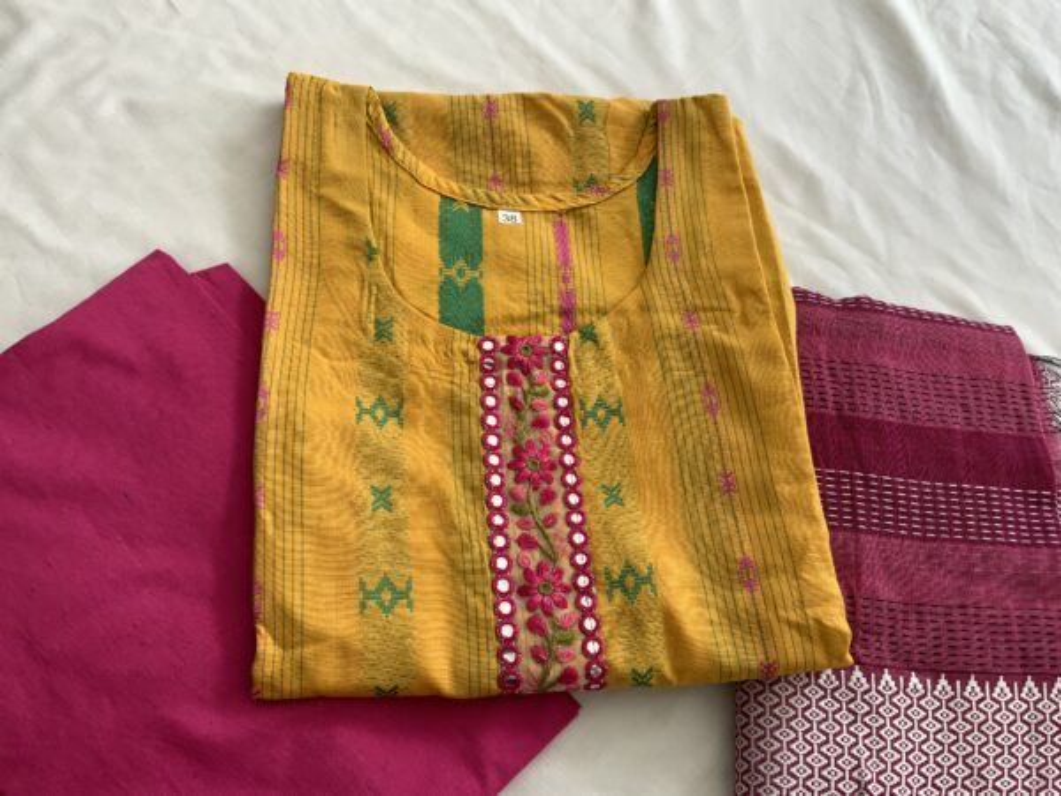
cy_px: 398
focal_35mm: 29
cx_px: 530
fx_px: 889
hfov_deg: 61.7
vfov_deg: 48.2
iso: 16
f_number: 1.8
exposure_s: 1/127
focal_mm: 3
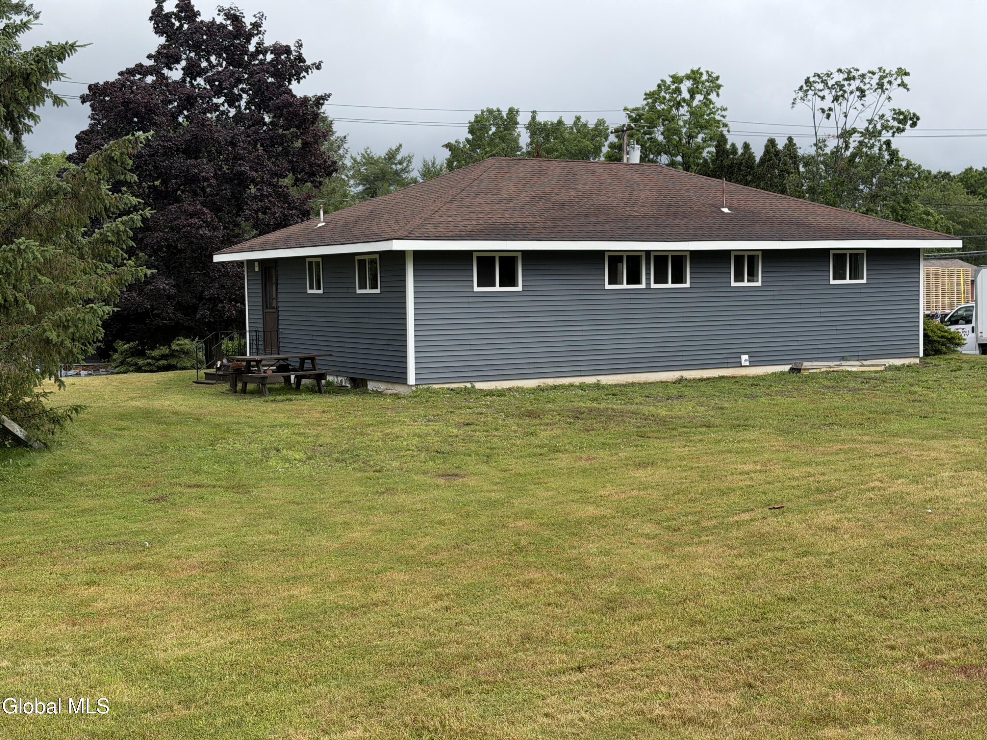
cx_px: 494
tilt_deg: -4.2
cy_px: 370
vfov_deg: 30.3
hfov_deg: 39.7
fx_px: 1369
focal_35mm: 48
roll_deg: +1.0
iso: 64
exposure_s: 1/1795
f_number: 1.78
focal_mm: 6.76
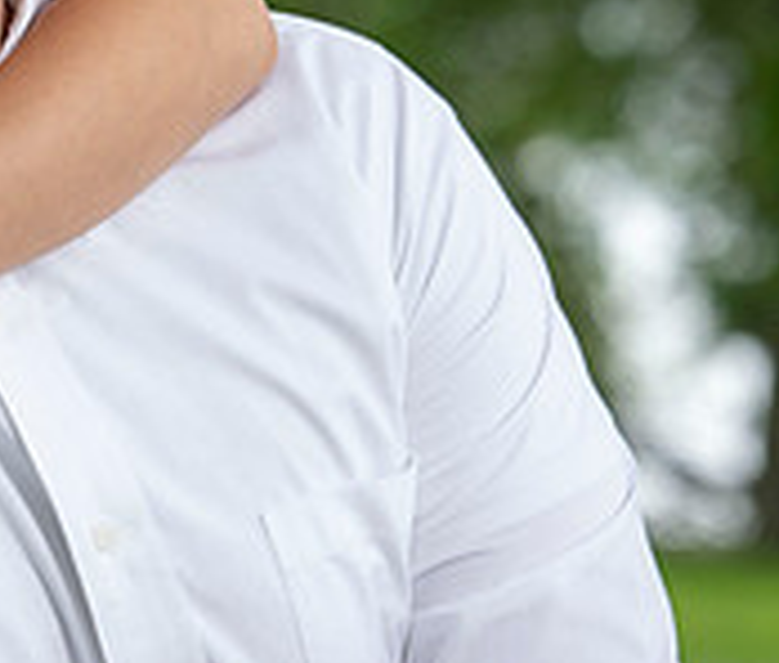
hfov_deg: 3.9
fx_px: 11557
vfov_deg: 3.3
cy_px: -216
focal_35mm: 489
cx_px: -60
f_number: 5.6
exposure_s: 1/125
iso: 125
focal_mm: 135
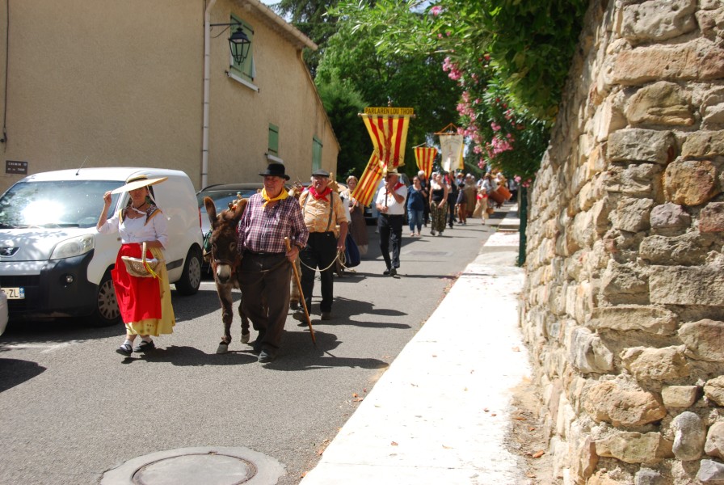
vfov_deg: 29.0
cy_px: 242
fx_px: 936
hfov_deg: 42.3
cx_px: 362
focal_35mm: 46
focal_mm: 31
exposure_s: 1/200
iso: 100
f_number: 8
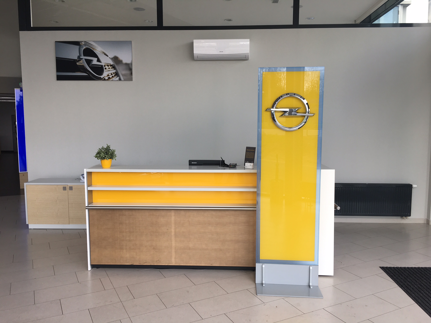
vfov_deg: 48.2
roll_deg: +0.1
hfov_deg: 61.7
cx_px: 216
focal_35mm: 29
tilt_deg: -4.6
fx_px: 361
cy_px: 162
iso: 25
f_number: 2.2
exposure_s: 1/106
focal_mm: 4.15
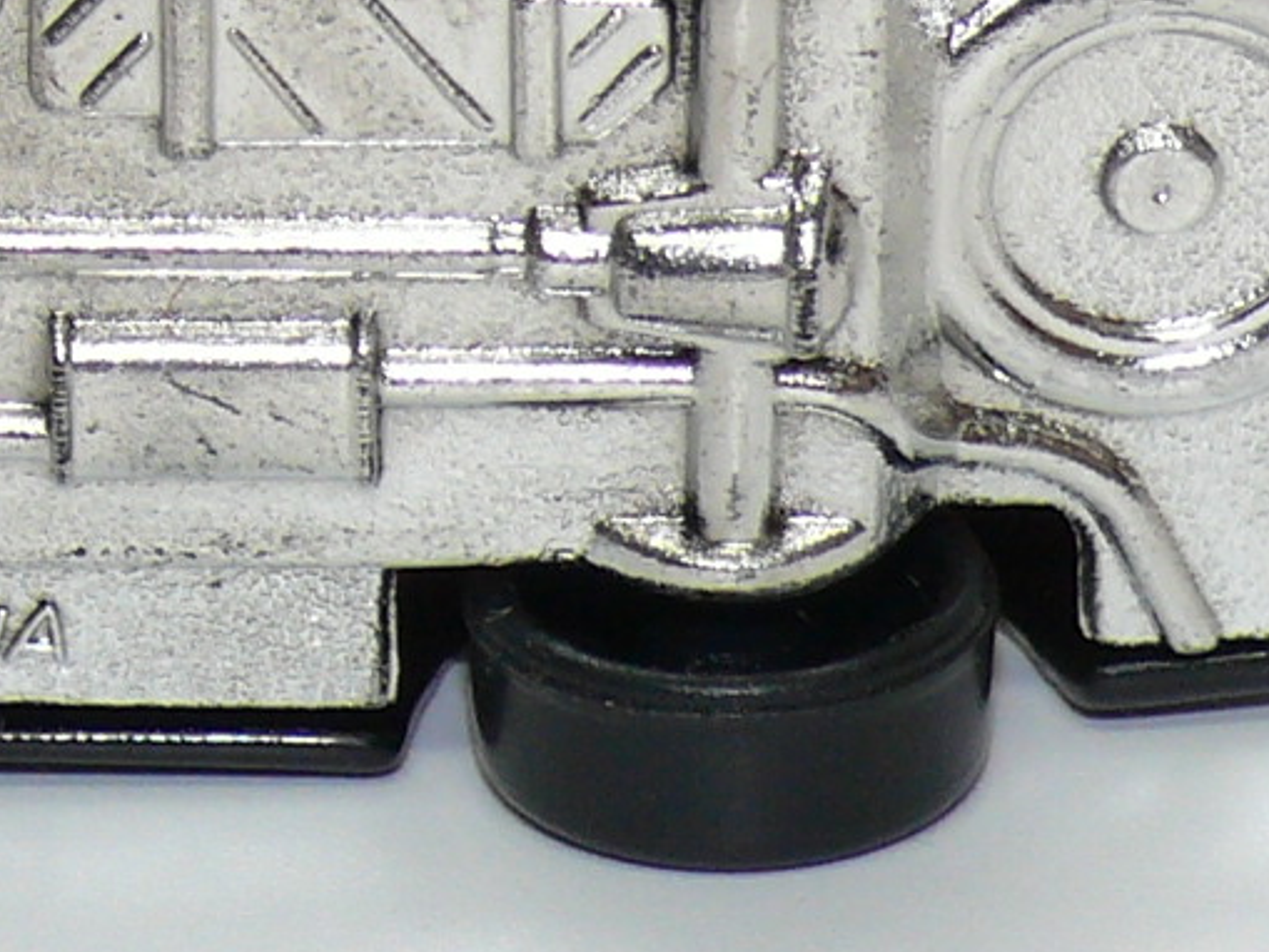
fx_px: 13494
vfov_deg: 4.0
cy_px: 55
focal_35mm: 368
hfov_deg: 5.4
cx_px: -2
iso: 100
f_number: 4
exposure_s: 1/30
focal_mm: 14.4
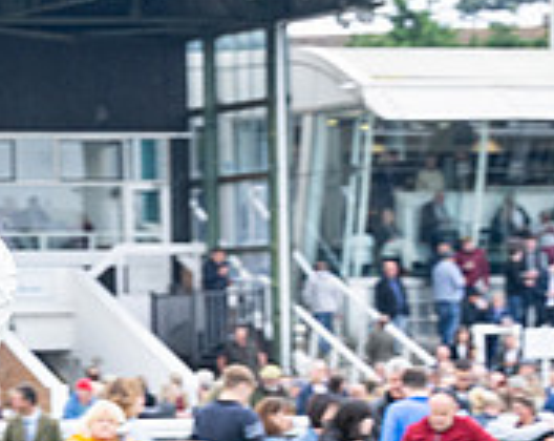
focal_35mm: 315
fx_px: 5153
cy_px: 457
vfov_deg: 4.9
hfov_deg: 6.1
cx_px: -214
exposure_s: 1/500
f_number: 4
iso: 400
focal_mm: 70
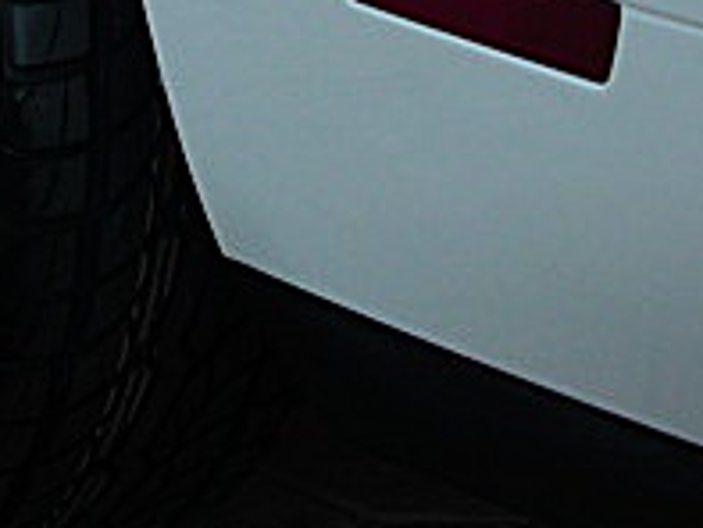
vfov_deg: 12.1
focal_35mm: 117
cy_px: -246
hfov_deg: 16.8
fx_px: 2378
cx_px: 214
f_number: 2.8
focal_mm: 6.3
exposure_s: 1/200
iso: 50
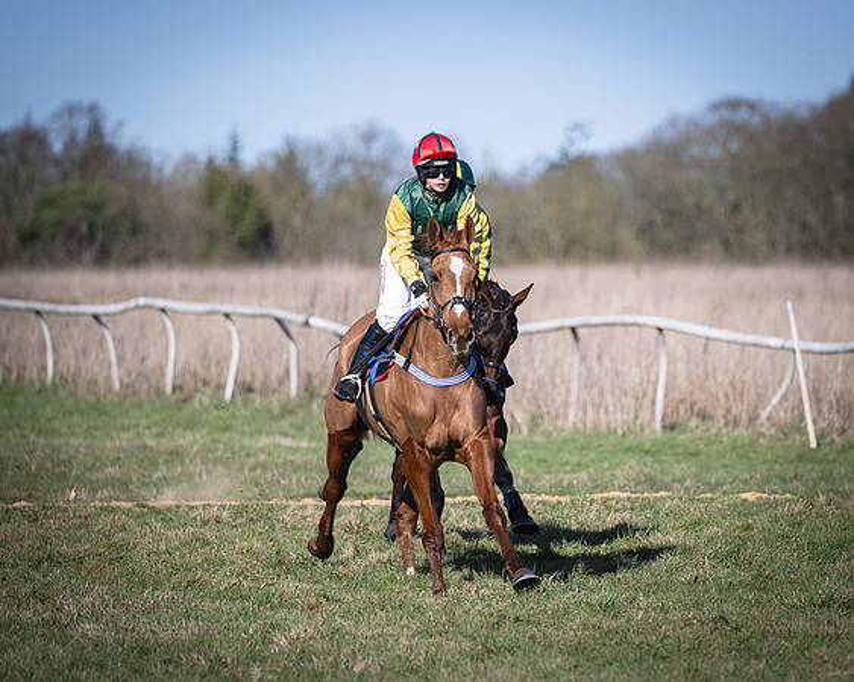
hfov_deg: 5.5
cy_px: 259
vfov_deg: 4.4
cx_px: 538
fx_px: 8934
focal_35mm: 354
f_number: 2.8
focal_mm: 200
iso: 100
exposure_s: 1/2000
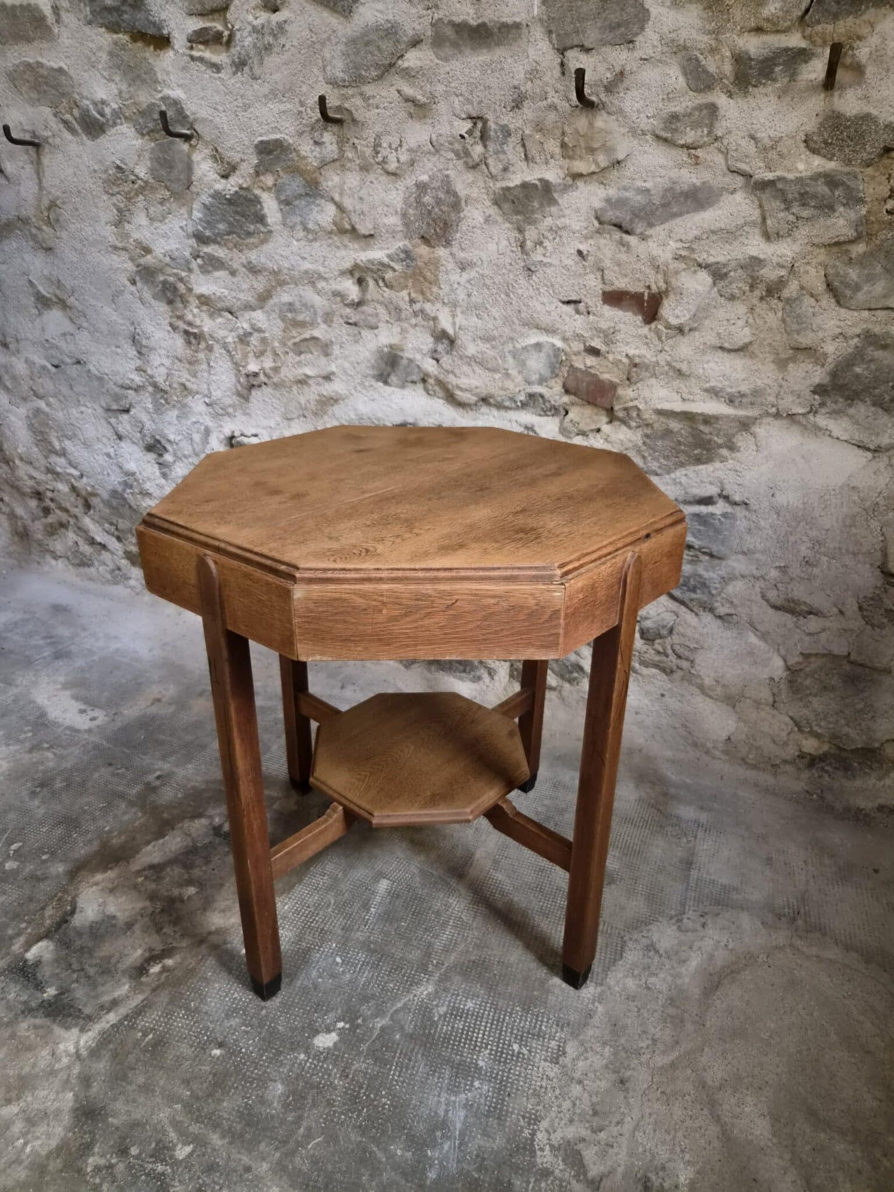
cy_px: 596
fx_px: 792
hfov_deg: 58.9
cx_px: 447
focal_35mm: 23
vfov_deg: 73.9
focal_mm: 5.4
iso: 1250
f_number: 1.8
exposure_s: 1/100
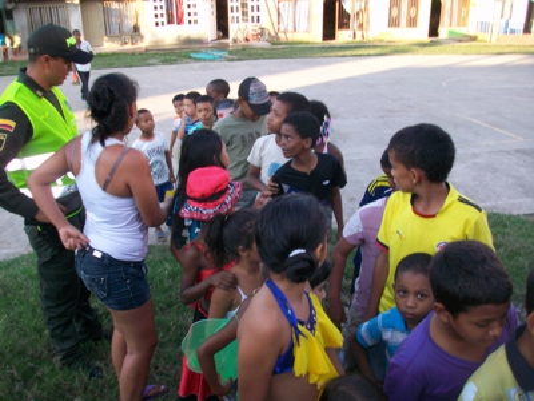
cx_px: 267
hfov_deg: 56.8
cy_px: 200
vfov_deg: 44.2
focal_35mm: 32
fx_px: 494
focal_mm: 5.7
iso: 64
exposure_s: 1/100
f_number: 2.8
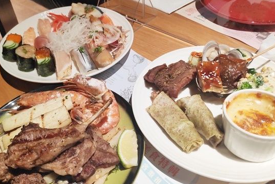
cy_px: 93
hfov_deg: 67.3
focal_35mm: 27
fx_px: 206
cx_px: 130
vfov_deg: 48.0
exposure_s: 1/120
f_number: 1.9
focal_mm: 3.94
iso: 360
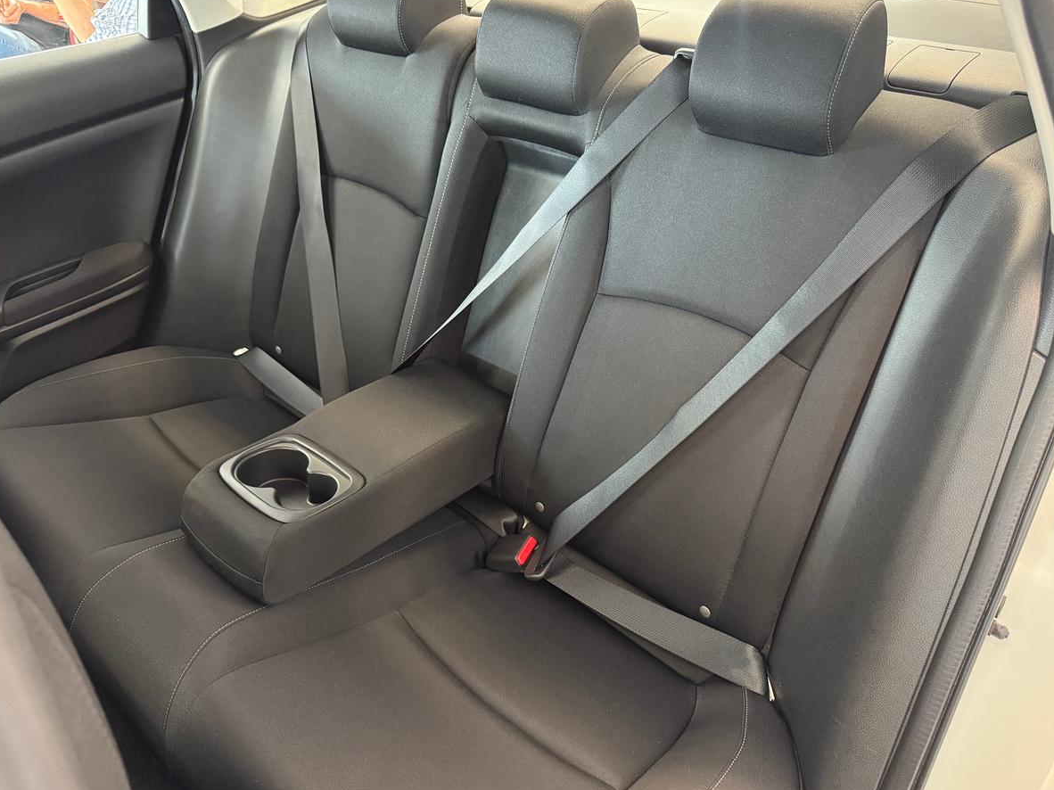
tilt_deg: -34.2
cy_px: 416
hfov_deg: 67.2
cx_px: 563
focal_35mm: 26
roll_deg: -0.2
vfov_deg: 53.0
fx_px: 791
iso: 1000
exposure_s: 1/40
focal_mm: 6.76
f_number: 1.78
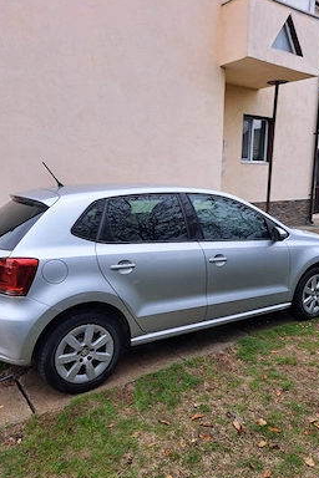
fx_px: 346
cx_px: 145
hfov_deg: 49.5
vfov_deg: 69.4
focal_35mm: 26
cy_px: 245
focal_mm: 5.23
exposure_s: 1/172
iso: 50
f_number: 1.8
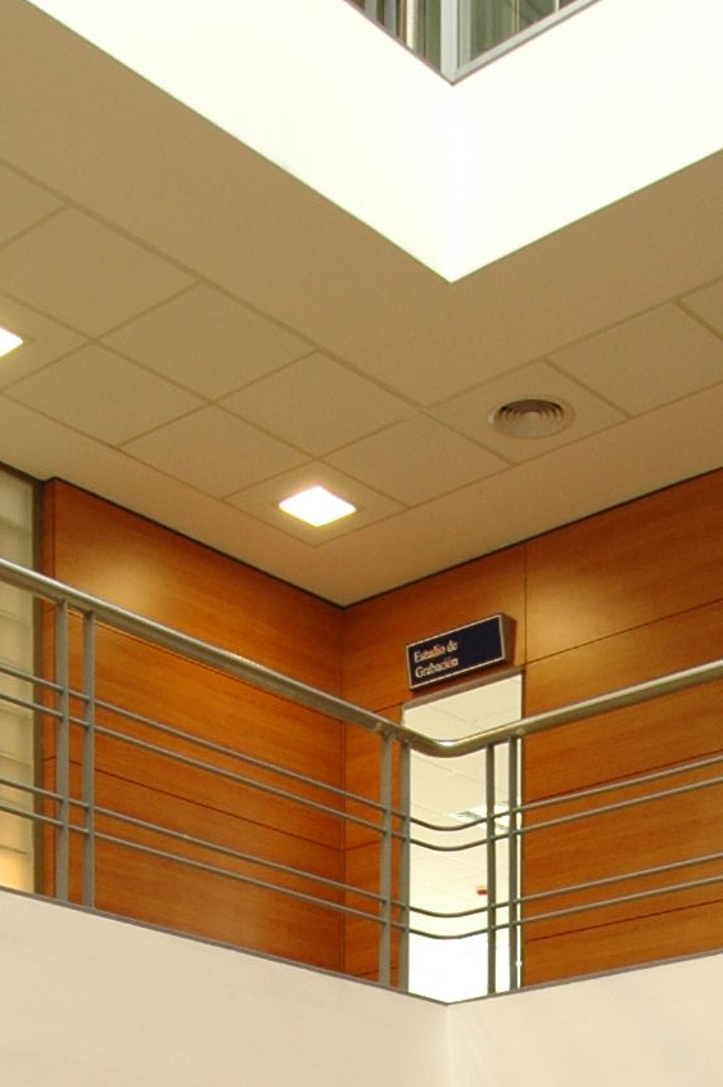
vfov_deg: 26.0
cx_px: 394
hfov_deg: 21.2
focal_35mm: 64
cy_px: 1478
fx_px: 1930
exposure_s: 1/8
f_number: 9.5
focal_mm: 12
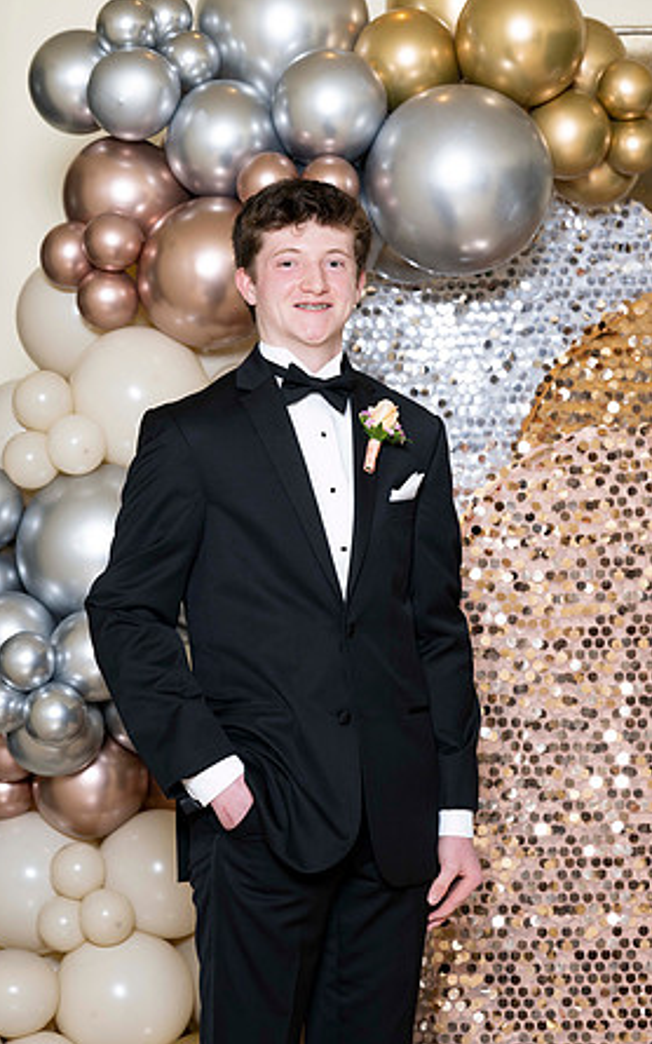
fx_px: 2929
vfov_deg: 20.2
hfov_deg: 12.7
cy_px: 523
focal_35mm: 103
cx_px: 303
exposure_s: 1/200
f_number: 5.6
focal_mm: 100
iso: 250
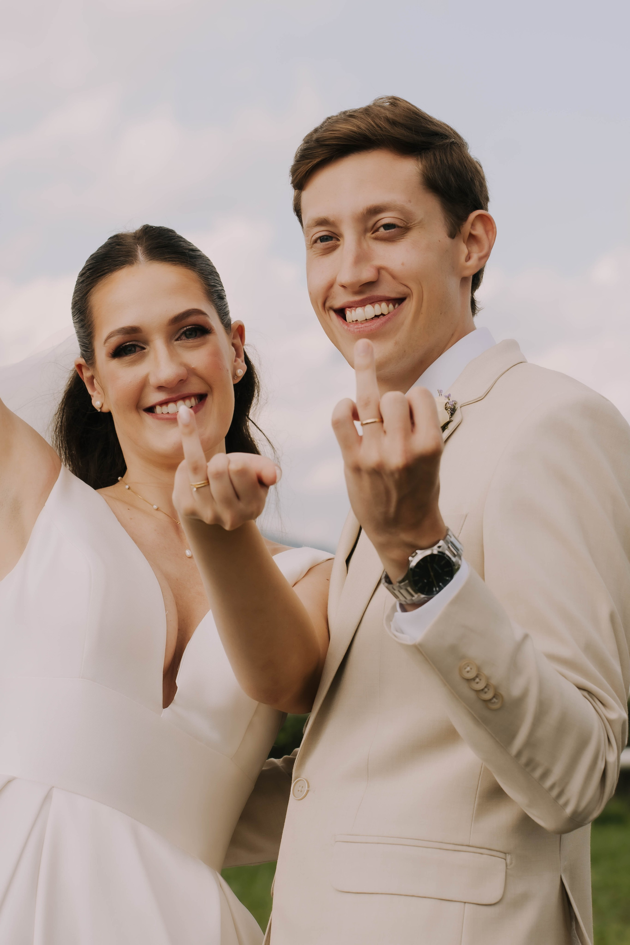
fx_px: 2953
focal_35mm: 112
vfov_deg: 18.2
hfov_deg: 12.2
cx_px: 315
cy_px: 472
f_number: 5
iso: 100
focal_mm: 75
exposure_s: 1/400
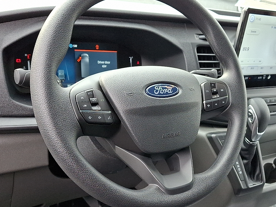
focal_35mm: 42
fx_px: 335
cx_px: 184
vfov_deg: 34.2
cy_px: 130
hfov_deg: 44.2
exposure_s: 1/100
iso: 52
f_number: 1.8
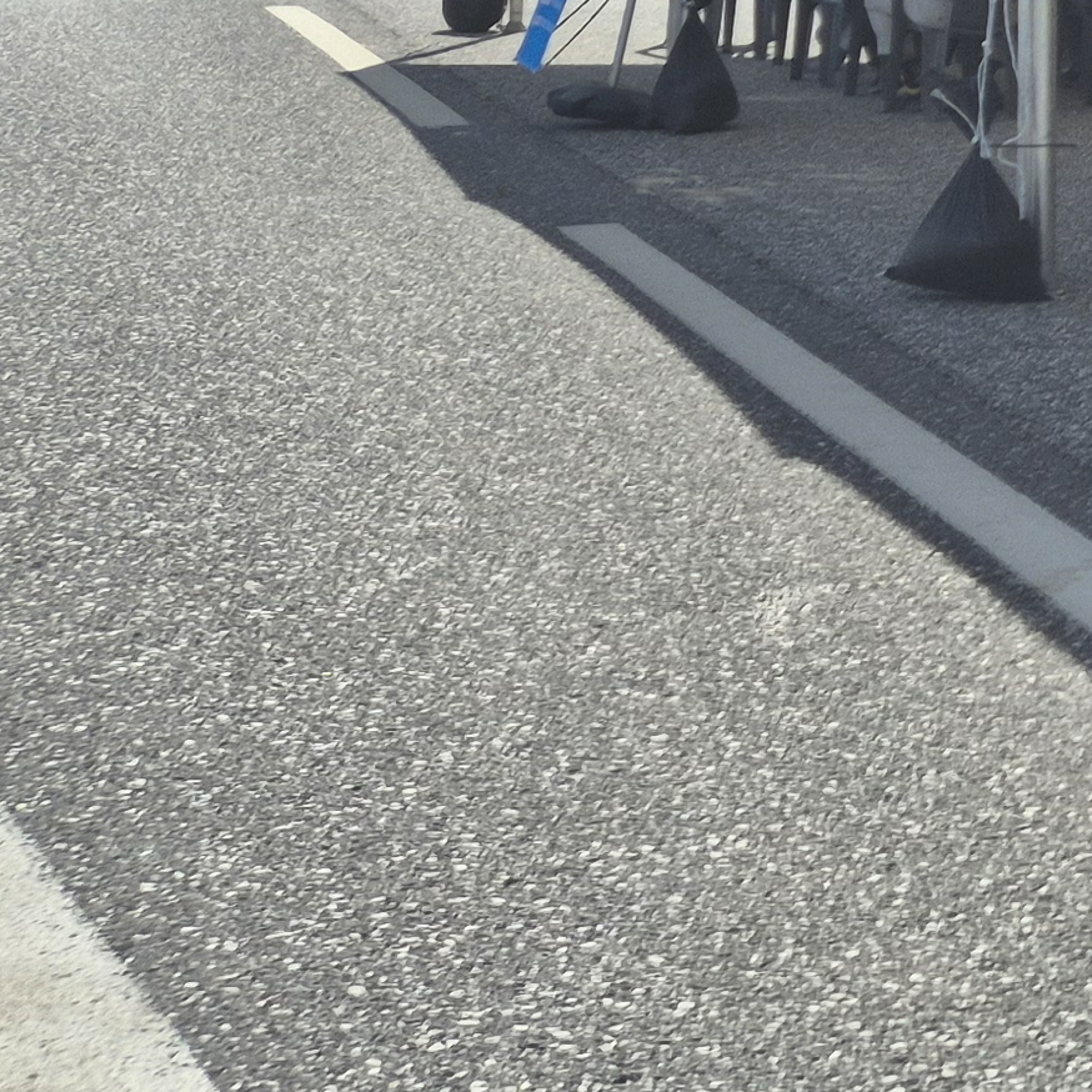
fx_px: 3319
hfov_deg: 14.4
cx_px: 2389
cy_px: -81
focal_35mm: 93
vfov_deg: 18.1
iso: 25
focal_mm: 5.4
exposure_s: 1/2720
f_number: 1.8
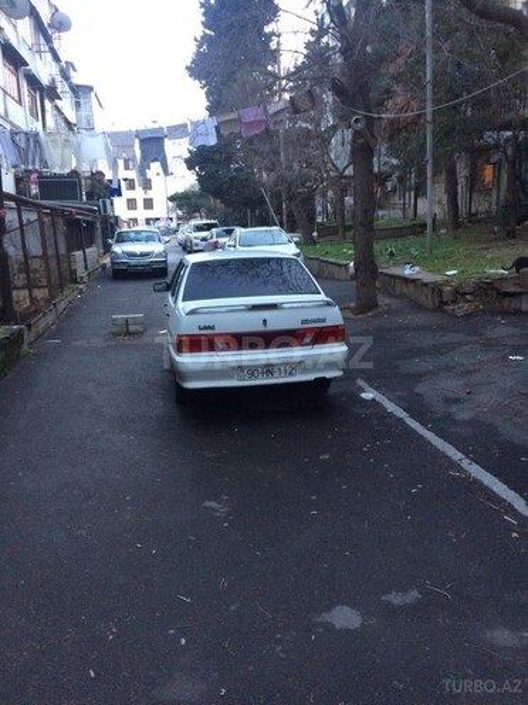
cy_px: 352
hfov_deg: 48.2
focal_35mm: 29
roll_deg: +1.9
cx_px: 264
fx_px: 590
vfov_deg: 61.7
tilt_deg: -12.4
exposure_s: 1/33
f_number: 2.2
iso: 320
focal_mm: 4.15
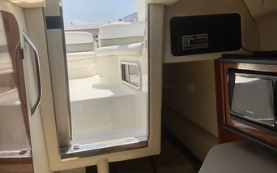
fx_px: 272
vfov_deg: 35.1
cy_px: 65
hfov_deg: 54.0
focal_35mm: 36
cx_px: 129
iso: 25
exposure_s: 1/1490
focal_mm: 3
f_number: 1.8
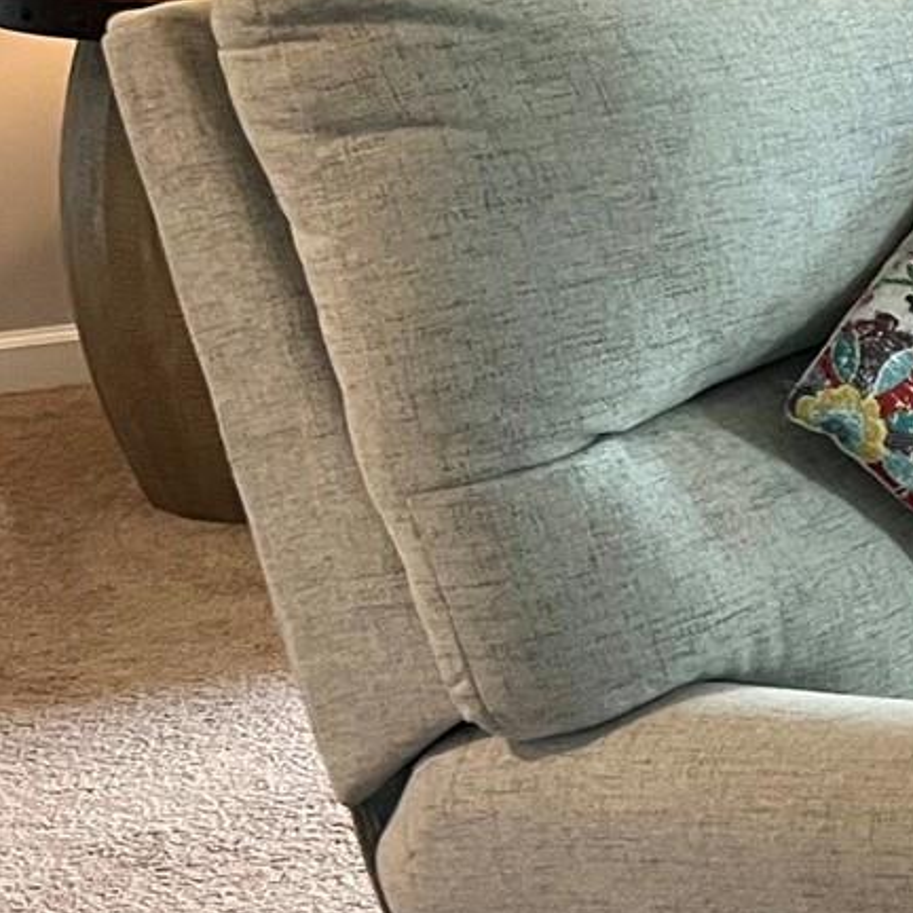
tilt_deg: -13.2
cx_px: 1856
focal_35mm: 109
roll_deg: -1.1
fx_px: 3253
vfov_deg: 15.8
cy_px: 95
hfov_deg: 13.5
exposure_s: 1/60
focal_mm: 5.7
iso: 100
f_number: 1.5
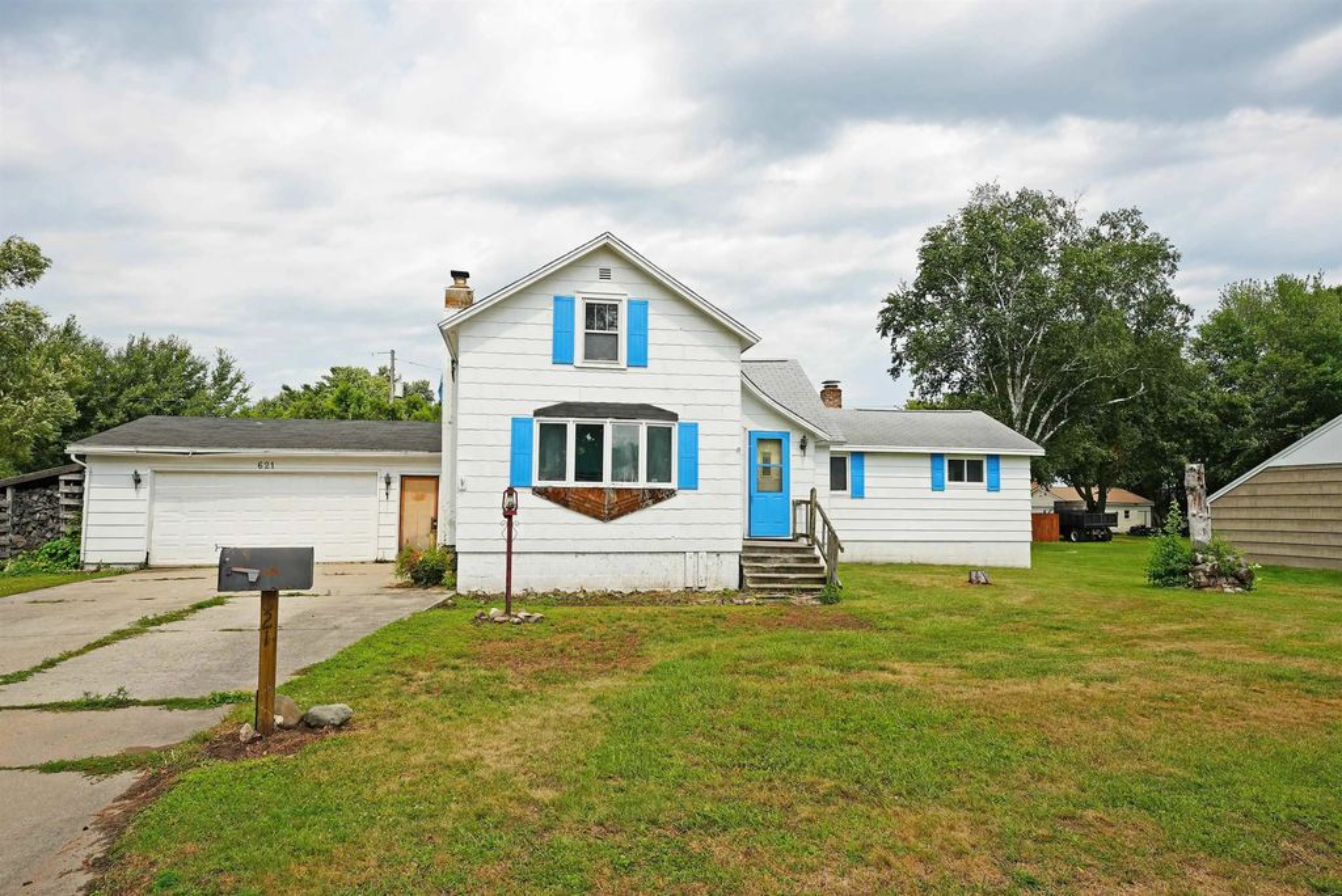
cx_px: 671
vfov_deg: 56.9
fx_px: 828
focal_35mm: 22
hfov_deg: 78.0
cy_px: 448
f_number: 10
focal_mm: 22.2
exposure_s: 1/160
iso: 80
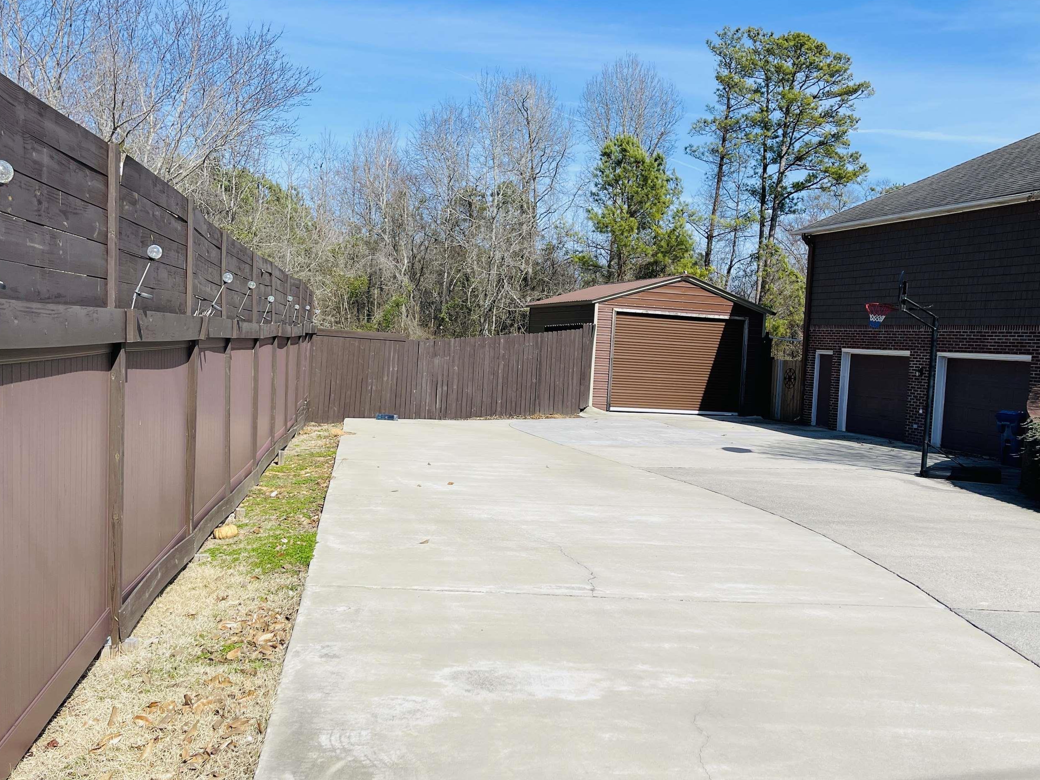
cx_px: 521
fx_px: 961
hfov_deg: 56.8
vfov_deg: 44.1
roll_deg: -3.3
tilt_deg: -3.4
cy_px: 368
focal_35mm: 32
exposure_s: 1/3922
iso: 32
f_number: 1.6
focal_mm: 5.1
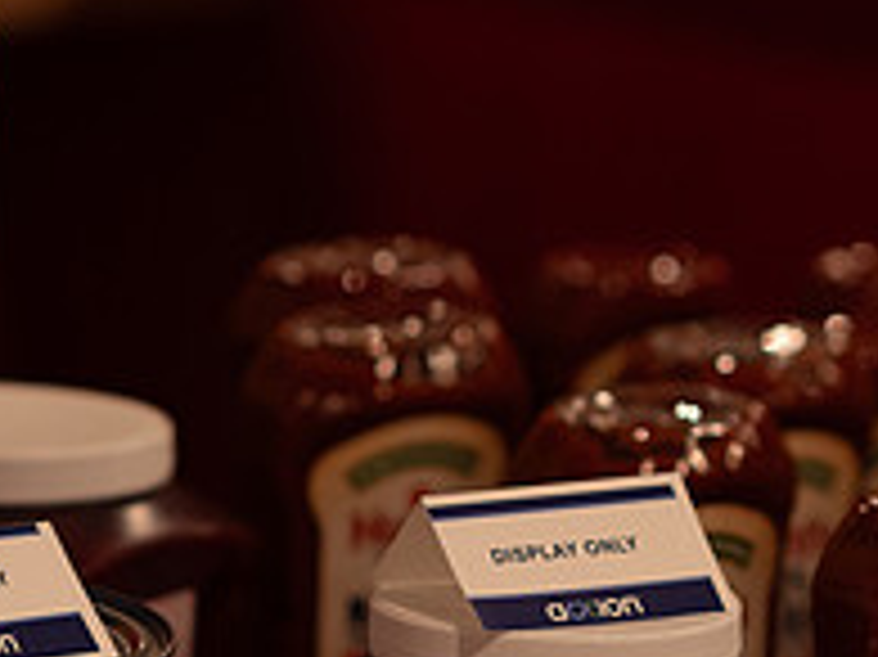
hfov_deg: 8.1
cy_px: 628
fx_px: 6160
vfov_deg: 6.1
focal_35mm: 243
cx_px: -50
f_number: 2.5
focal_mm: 85
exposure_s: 1/200
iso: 1000
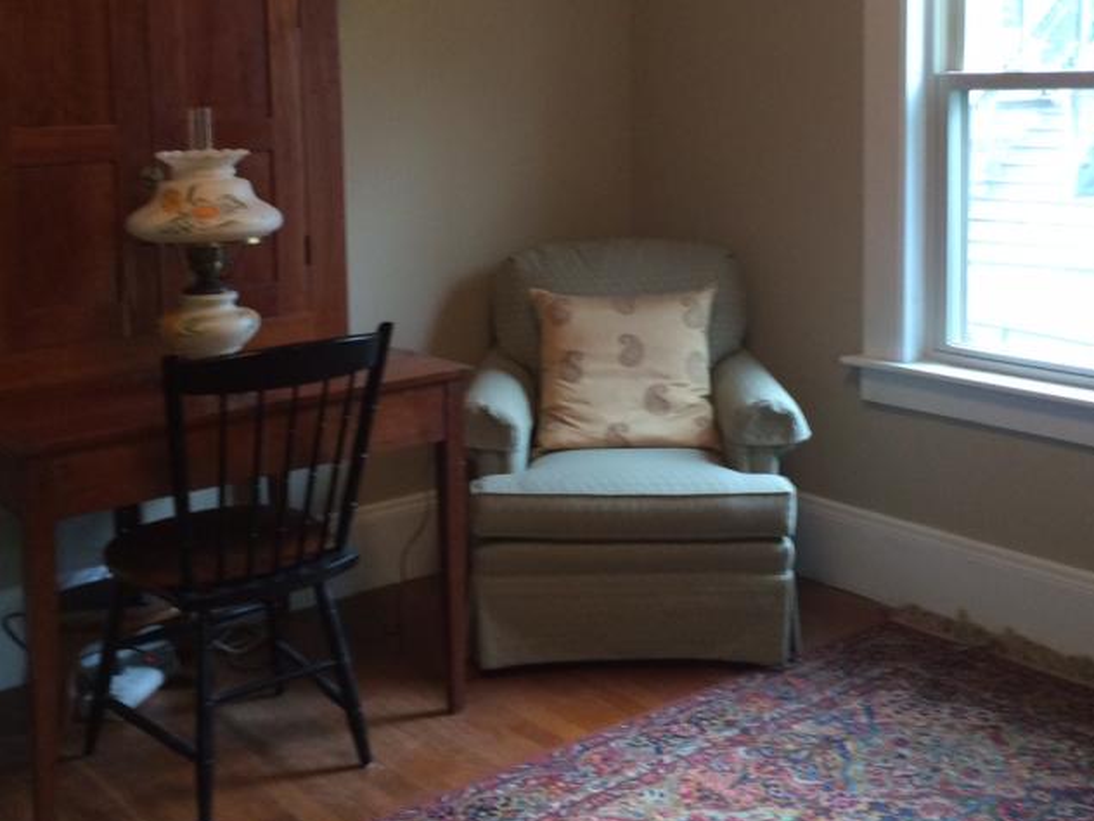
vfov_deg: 30.5
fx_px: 1485
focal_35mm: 47
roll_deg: +1.7
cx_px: 552
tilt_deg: -9.1
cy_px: 236
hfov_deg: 40.4
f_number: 2.2
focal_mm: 4.15
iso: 160
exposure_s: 1/30
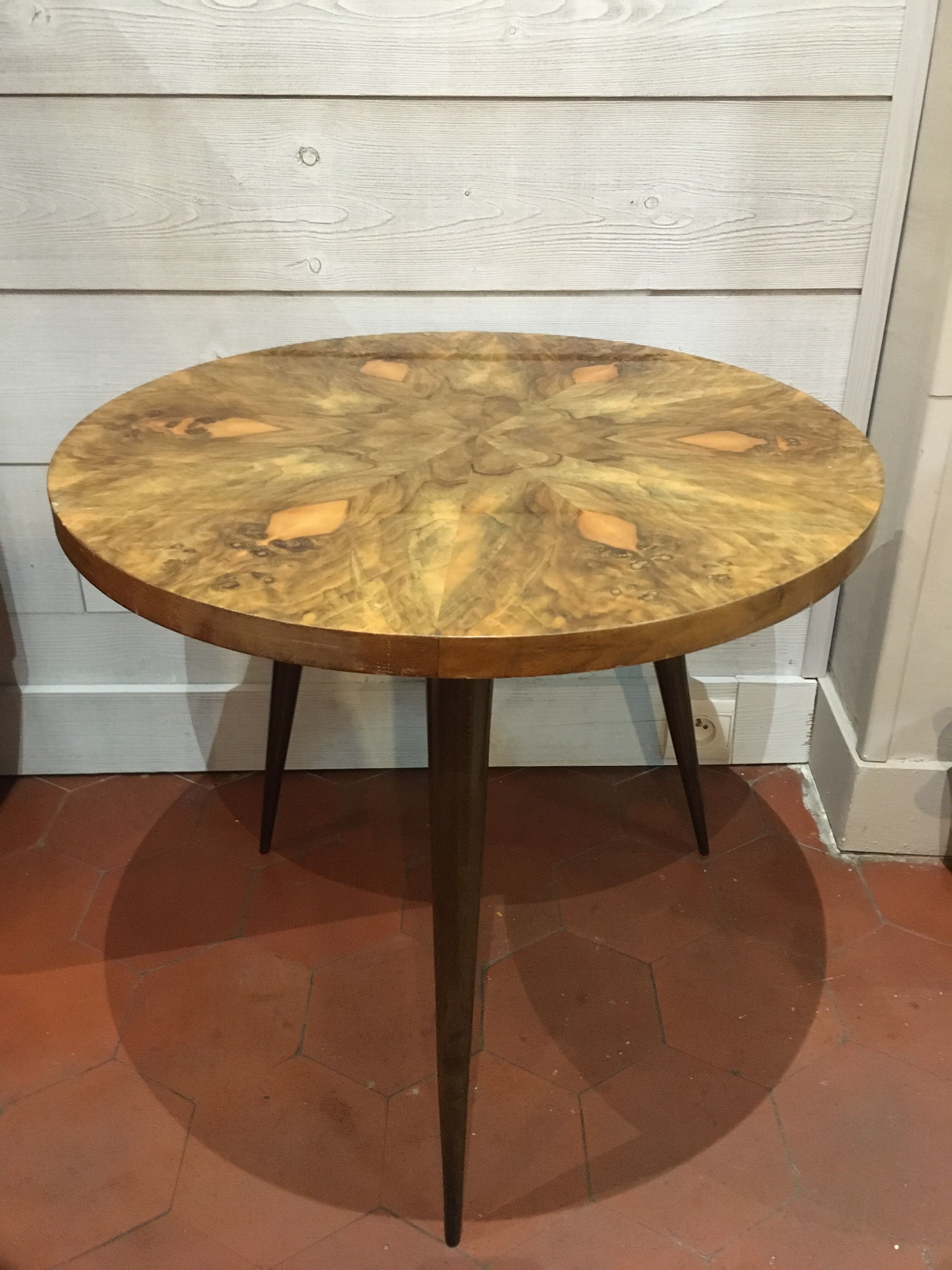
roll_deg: -0.6
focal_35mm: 29
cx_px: 476
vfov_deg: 61.7
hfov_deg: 48.2
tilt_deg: -28.8
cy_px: 635
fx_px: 1063
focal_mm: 4.15
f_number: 2.2
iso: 320
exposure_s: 1/17
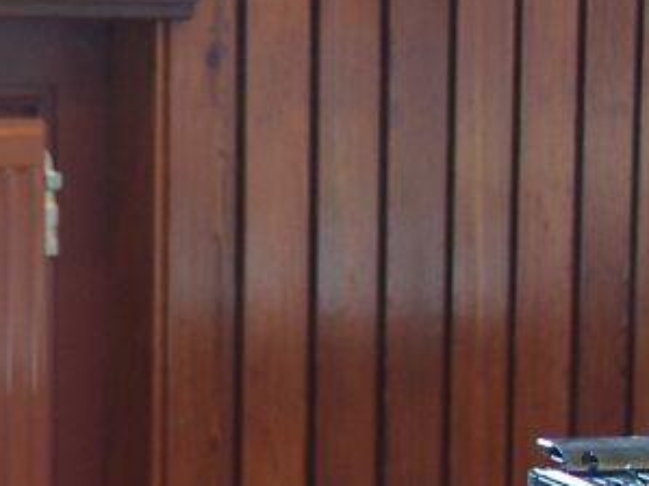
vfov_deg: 7.6
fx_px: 3598
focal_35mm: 192
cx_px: -358
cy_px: 683
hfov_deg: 10.0
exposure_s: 1/4
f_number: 3.1
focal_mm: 9.3
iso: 80
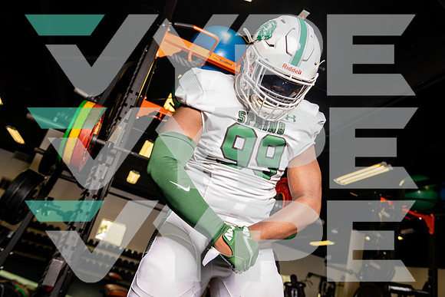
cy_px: 148
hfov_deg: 67.4
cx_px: 222
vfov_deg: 48.0
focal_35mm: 27
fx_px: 334
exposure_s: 1/500
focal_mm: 27
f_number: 4.5
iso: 320
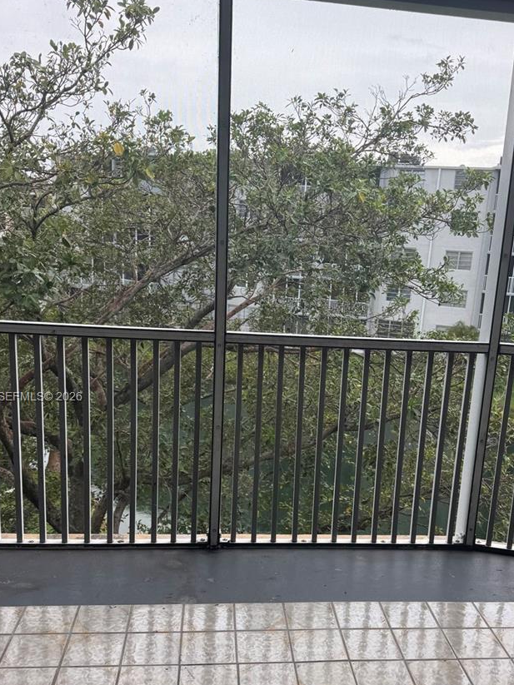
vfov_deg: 52.4
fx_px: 693
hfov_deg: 40.5
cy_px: 398
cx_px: 303
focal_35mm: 35
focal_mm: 6.76
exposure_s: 1/451
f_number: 1.78
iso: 80
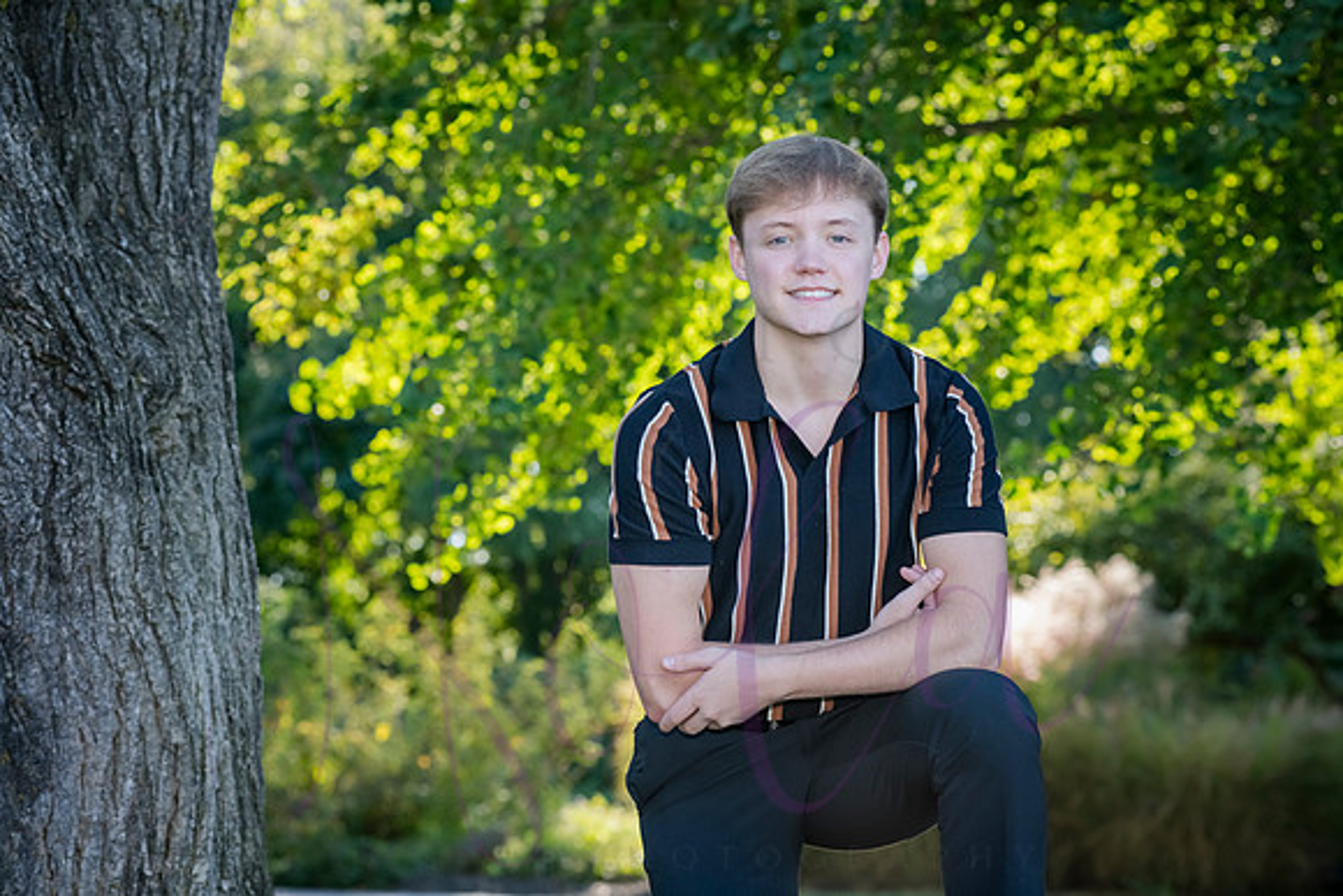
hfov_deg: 19.5
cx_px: 672
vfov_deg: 13.0
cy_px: 448
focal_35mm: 105
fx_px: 3918
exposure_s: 1/320
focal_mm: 105
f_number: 6.3
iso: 800
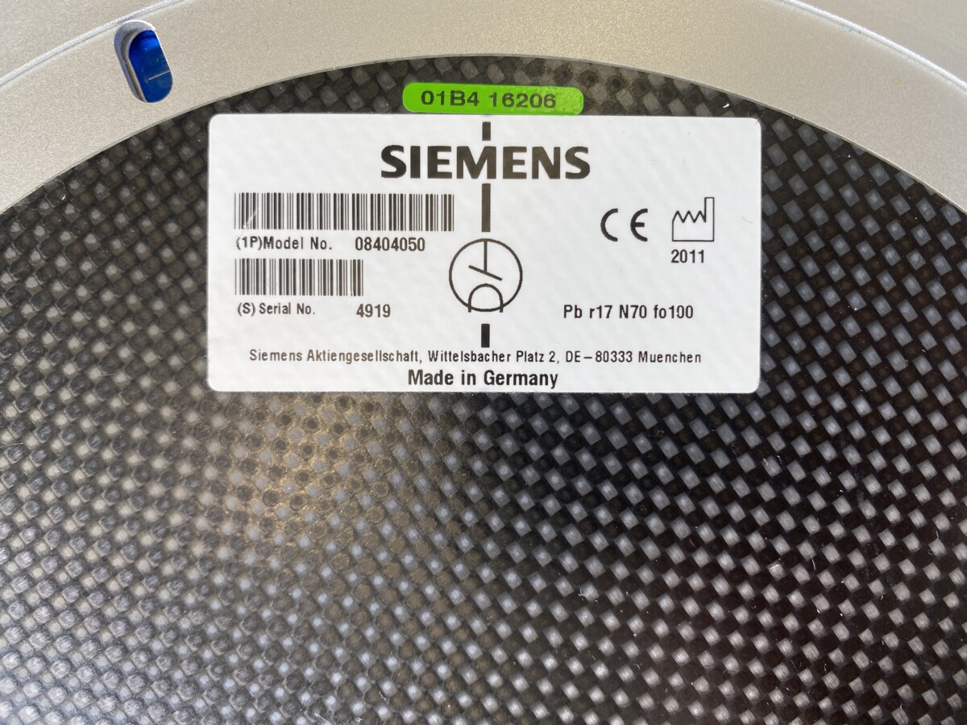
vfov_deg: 54.9
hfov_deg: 69.4
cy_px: 362
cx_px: 484
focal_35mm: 25
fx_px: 698
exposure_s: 1/248
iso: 32
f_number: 1.8
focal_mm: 4.25
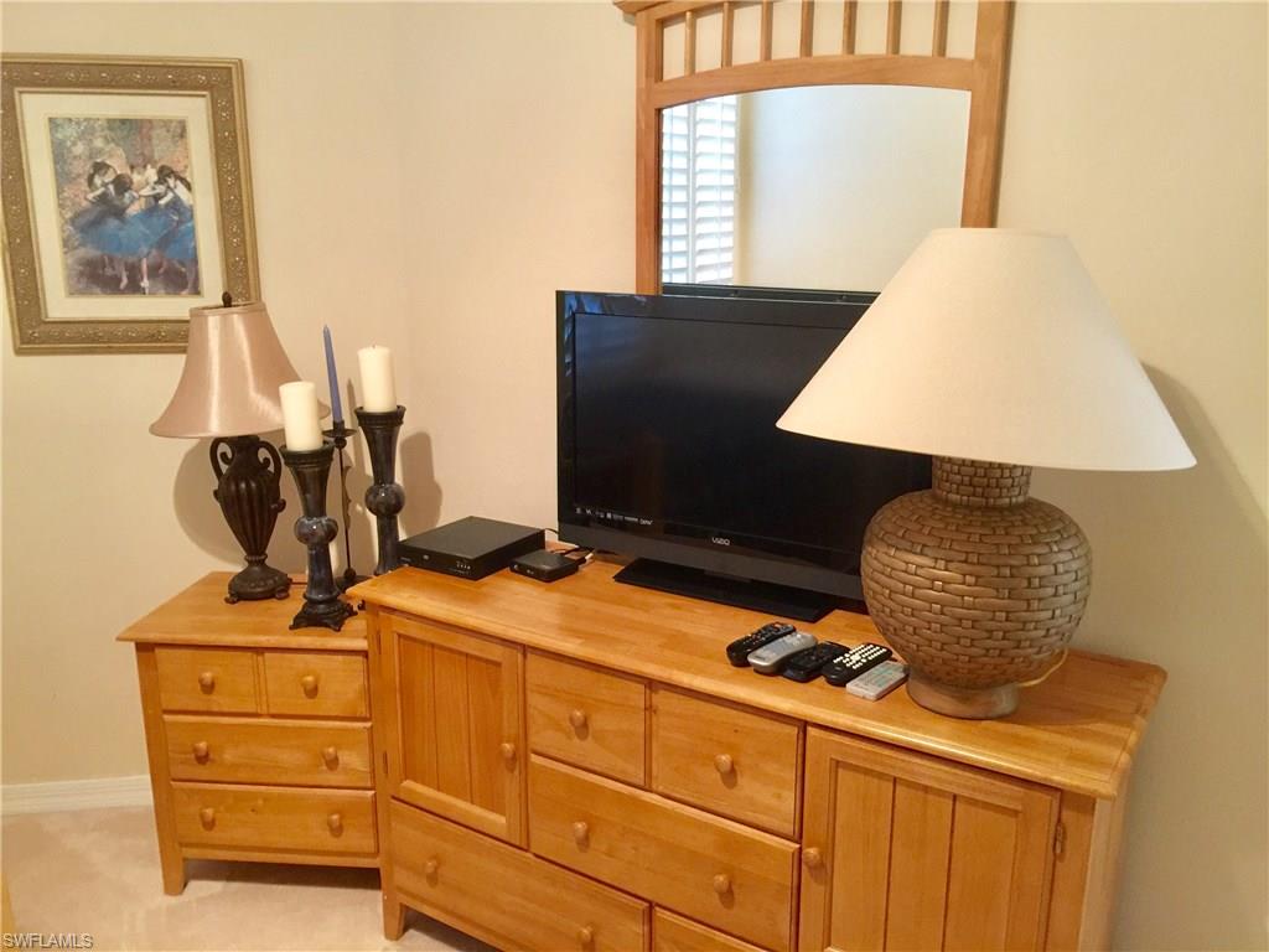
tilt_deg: -13.1
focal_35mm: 29
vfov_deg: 48.2
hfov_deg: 61.7
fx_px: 1063
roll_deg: +0.1
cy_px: 476
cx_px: 634
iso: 125
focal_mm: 4.15
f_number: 2.2
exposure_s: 1/8
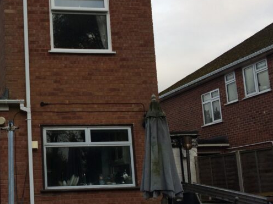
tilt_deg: +8.7
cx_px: 34
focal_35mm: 60
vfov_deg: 24.4
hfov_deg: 30.9
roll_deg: +1.2
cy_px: 107
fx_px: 473
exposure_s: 1/406
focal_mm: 4.15
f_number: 2.2
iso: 32
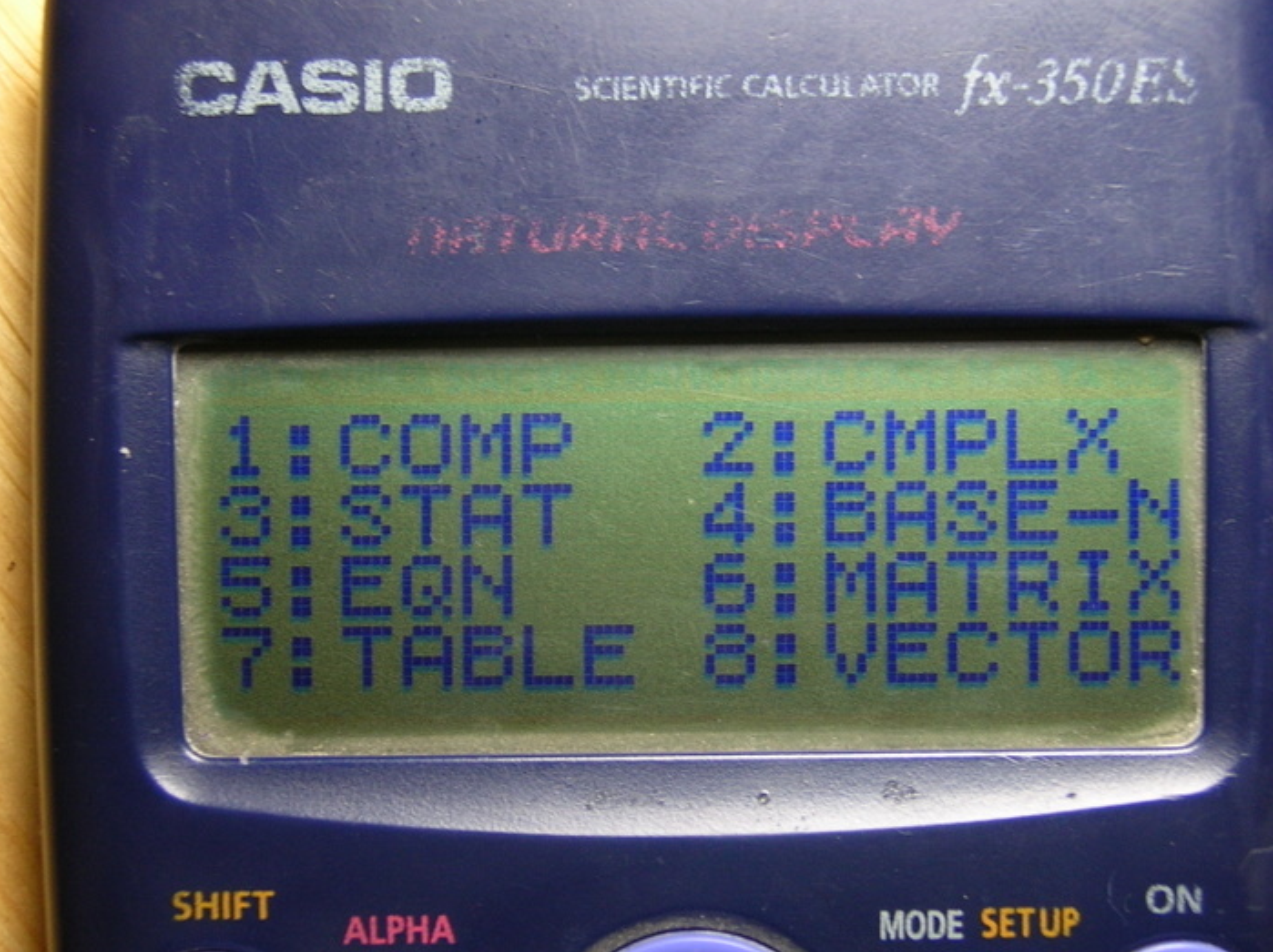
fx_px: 3123
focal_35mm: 85
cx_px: 723
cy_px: 543
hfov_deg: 23.0
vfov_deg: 17.3
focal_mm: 9.6
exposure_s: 1/23
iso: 50
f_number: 3.1
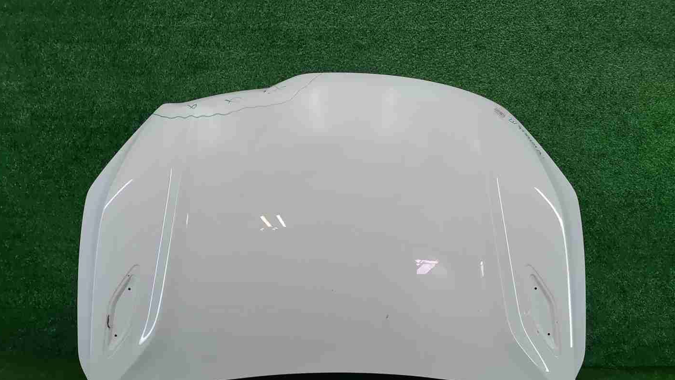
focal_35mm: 29
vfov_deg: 39.6
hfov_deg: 66.1
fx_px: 519
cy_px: 257
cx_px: 340
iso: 69
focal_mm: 5.4
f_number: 1.8
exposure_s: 1/100
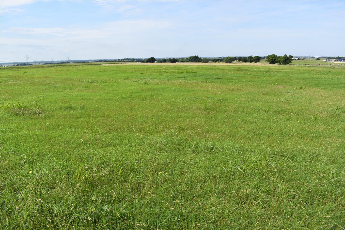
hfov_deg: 67.4
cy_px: 115
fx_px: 259
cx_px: 172
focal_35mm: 27
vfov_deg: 47.9
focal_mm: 18
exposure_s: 1/250
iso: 100
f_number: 8
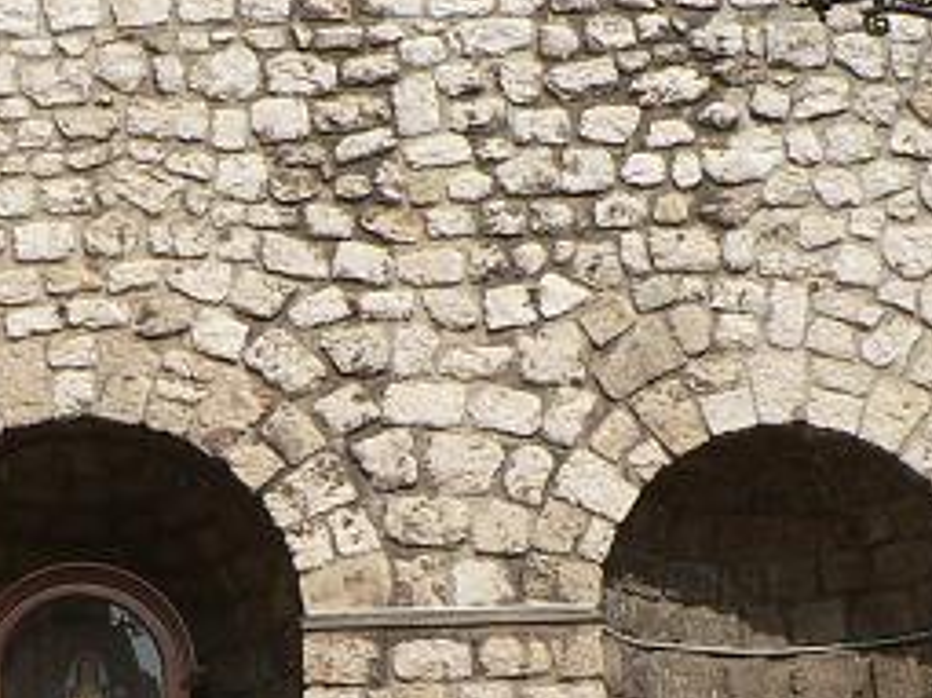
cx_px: 197
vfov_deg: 12.9
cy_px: 705
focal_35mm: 113
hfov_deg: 17.3
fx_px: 3041
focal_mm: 6
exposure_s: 1/500
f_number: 5.6
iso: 80
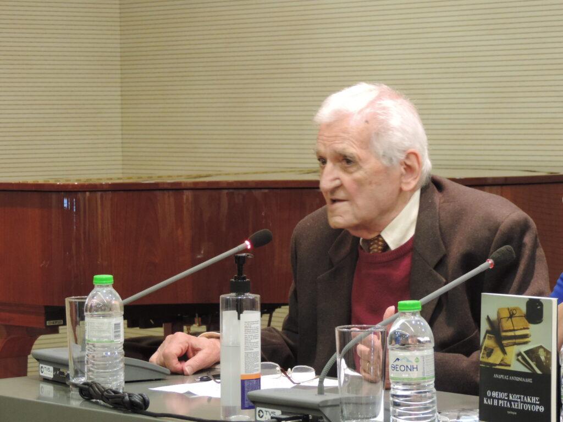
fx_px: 2358
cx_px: 282
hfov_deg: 13.6
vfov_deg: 10.2
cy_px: 211
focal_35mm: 145
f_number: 4.4
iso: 800
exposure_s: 1/15
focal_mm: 25.8
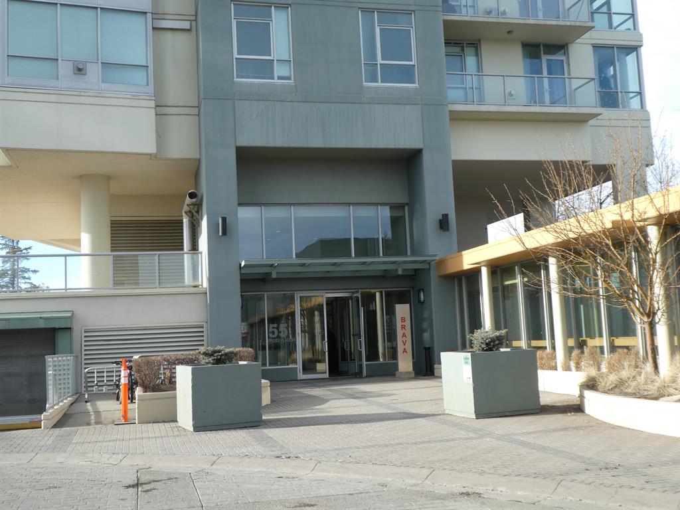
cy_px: 255
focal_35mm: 40
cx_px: 340
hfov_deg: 46.8
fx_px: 786
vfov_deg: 36.0
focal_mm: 7.2
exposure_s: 1/250
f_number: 3.8
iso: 80
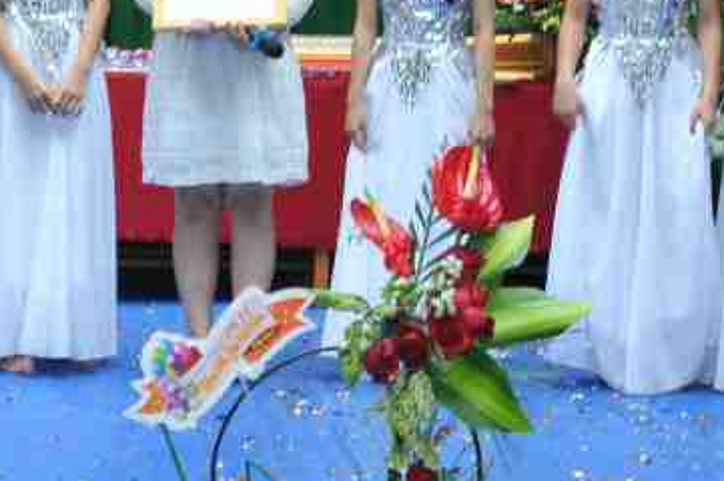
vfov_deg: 16.2
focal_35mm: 83
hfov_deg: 24.1
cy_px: 42
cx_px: 150
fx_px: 1668
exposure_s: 1/30
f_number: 11
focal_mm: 20
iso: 200
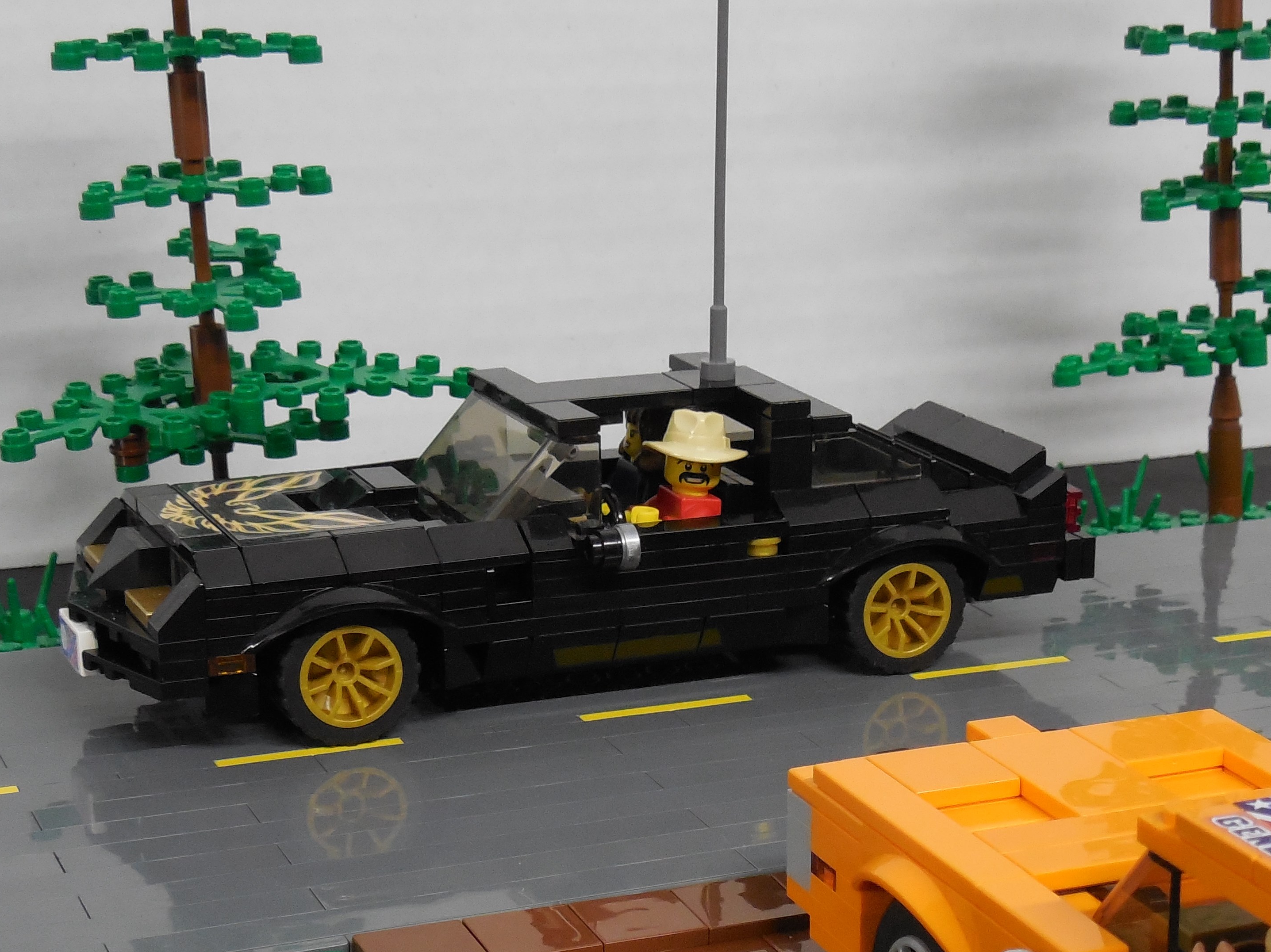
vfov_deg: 19.0
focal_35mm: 77
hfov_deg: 25.3
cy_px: 707
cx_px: 787
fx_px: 2826
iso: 400
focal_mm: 8.7
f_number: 4
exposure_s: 1/10
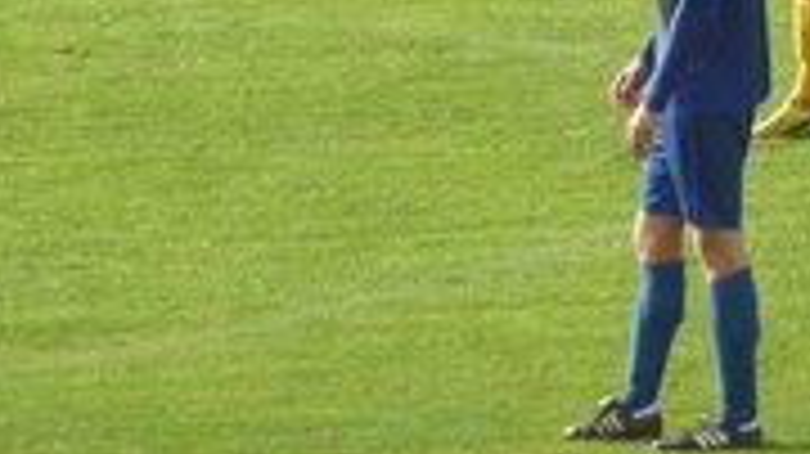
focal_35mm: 903
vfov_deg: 1.3
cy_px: -220
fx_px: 19383
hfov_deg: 2.4
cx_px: 893
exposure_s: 1/200
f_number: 4.9
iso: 100
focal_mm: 47
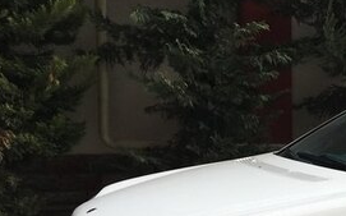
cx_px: 415
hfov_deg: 24.8
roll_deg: -3.4
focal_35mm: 75
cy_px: 238
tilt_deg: -10.8
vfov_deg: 16.8
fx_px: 707
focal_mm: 4.15
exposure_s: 1/1326
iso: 25
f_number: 2.2
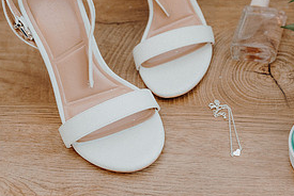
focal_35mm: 59
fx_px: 482
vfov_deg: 22.3
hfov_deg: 31.5
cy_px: 5
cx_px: 290
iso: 200
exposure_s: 1/160
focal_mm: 28
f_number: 3.5
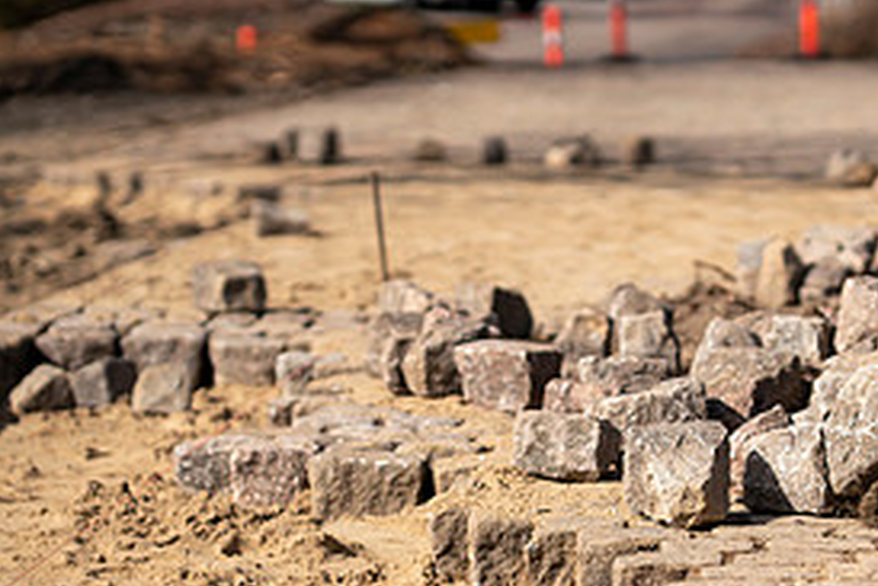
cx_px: 868
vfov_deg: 7.6
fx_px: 4392
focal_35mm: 180
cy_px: 133
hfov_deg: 11.3
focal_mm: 85
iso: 100
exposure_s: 1/4000
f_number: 2
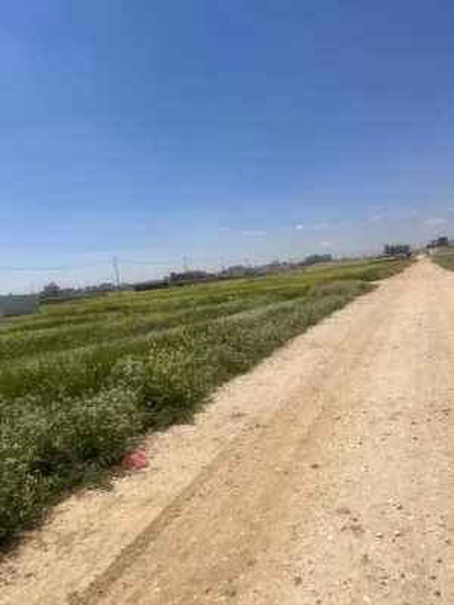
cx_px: 227
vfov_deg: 67.3
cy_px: 302
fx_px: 455
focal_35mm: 26
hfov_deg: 53.1
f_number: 1.6
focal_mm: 5.1
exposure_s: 1/7937
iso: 32
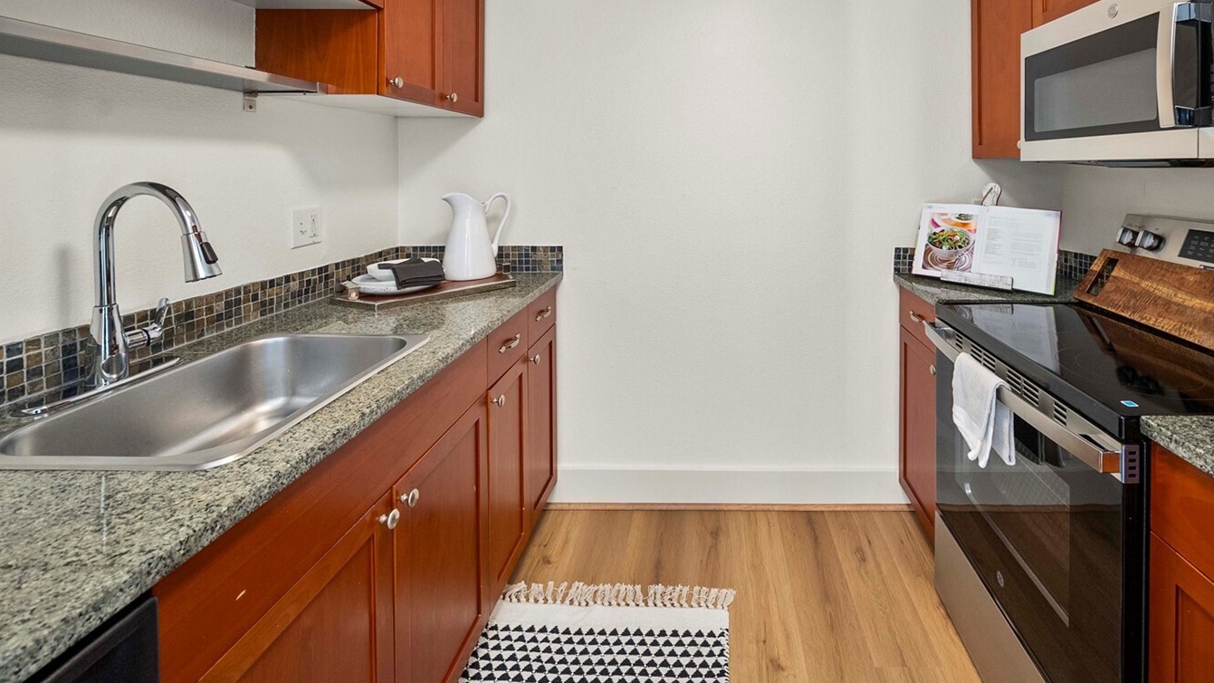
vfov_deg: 67.6
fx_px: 483
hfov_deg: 102.0
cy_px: 203
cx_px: 712
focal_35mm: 15
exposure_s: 1/60
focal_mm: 12
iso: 320
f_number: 7.1
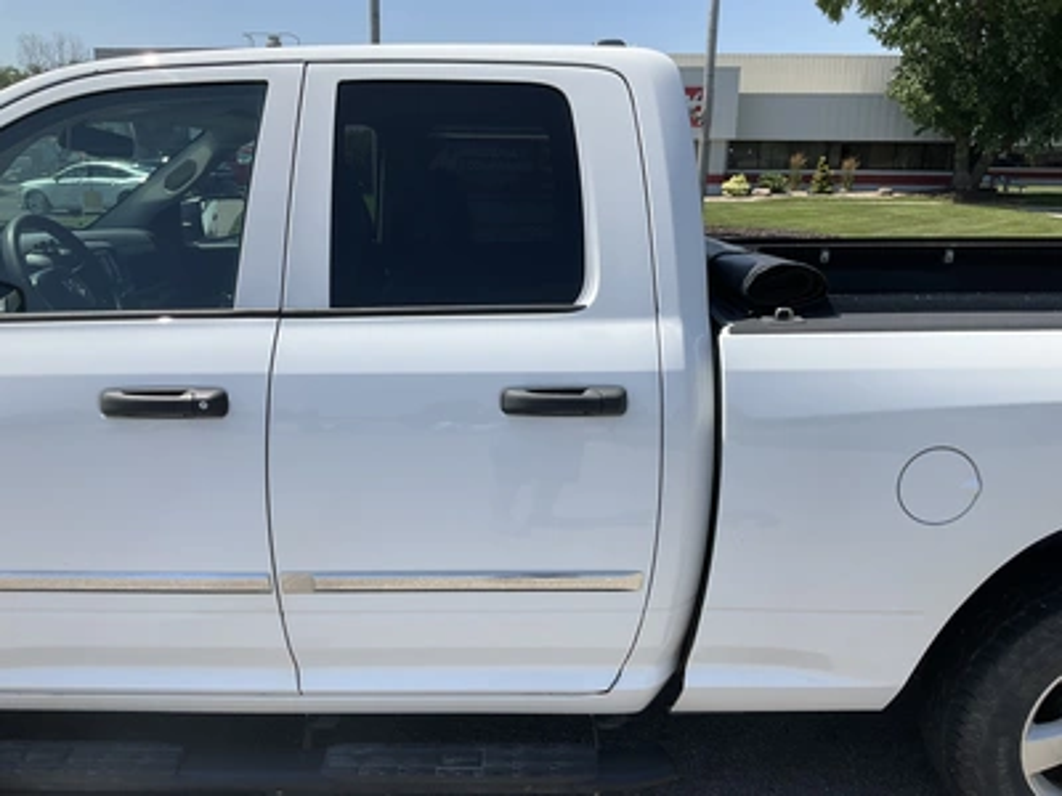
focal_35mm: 29
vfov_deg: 48.2
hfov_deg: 61.7
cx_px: 531
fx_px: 890
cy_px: 398
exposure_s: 1/2058
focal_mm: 3
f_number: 1.8
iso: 25
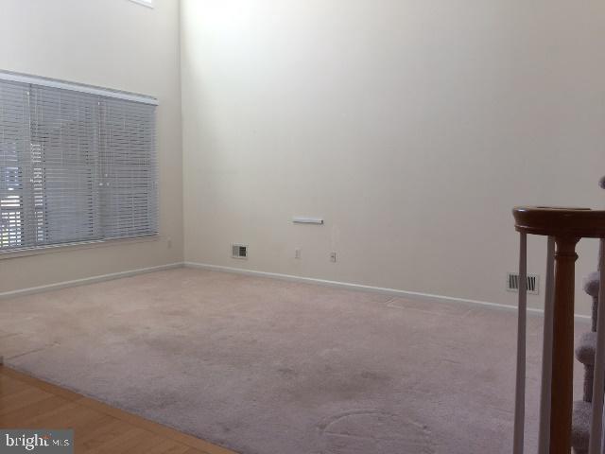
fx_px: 507
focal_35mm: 29
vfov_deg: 48.2
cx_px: 302
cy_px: 227
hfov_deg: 61.7
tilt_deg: -6.4
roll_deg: -1.6
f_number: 2.2
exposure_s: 1/60
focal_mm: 4.15
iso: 32
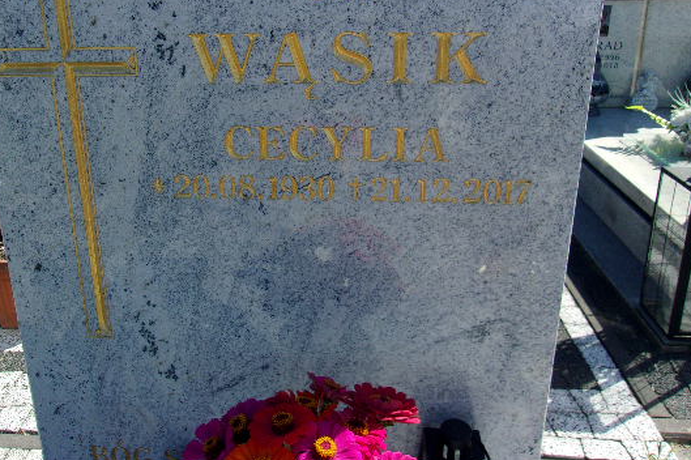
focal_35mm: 34
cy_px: 152
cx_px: 293
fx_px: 652
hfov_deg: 55.6
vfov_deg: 38.4
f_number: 10.4
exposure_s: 1/70
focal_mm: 4.9
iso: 80
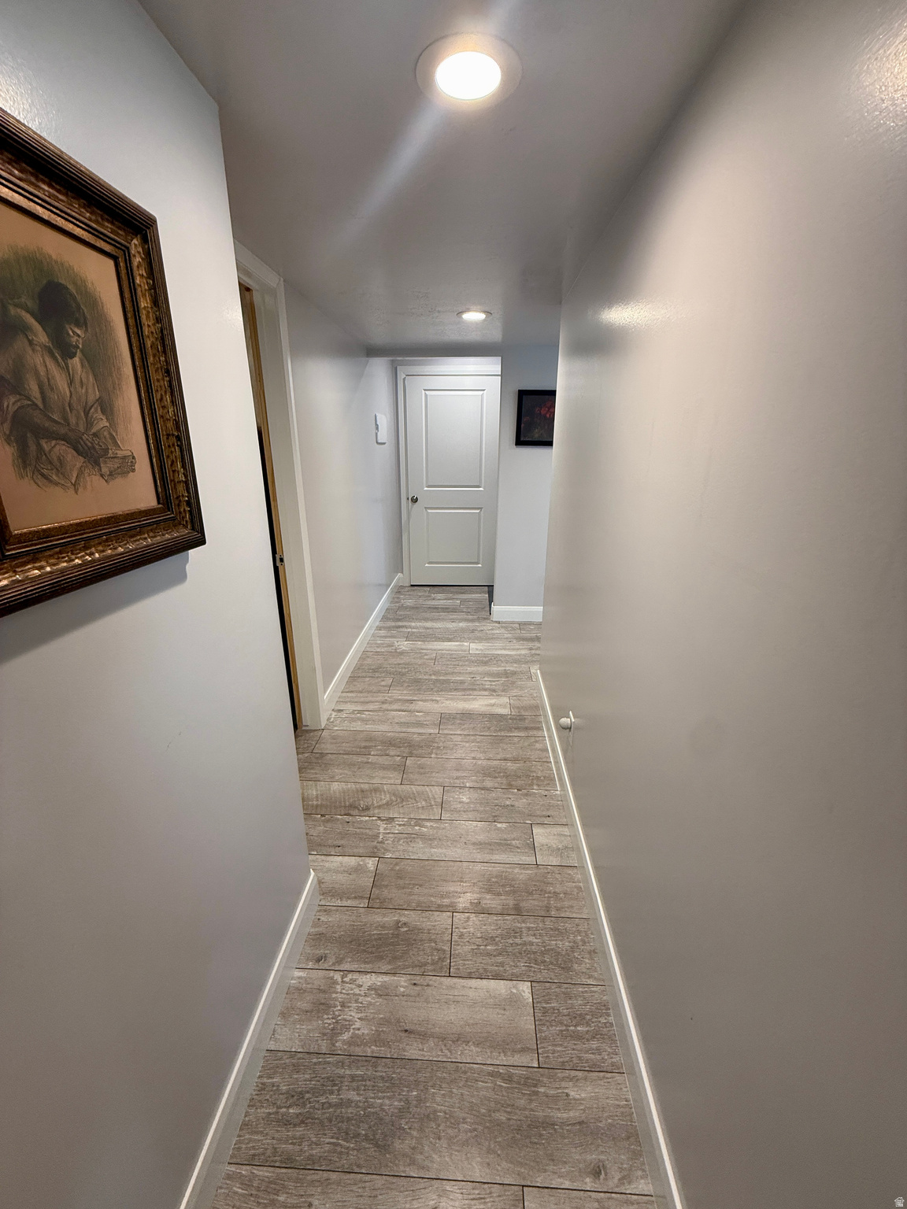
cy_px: 604
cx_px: 454
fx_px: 489
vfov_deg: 102.1
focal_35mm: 14
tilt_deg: -17.8
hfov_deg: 85.7
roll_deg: -0.5
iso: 125
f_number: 2.2
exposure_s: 1/62
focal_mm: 2.22
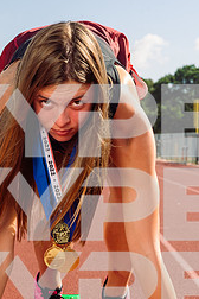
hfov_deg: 12.8
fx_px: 887
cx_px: 68
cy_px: 205
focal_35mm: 107
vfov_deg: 19.0
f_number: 10
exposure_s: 1/200
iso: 125
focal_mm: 60
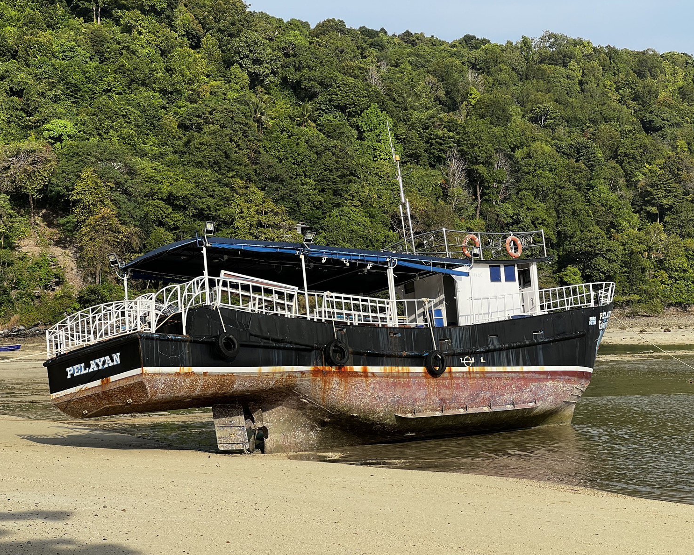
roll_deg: +1.5
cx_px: 369
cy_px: 278
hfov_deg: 23.6
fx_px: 1664
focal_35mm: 81
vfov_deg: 18.9
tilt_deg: +1.7
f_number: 2.8
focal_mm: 9
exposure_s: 1/681
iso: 32
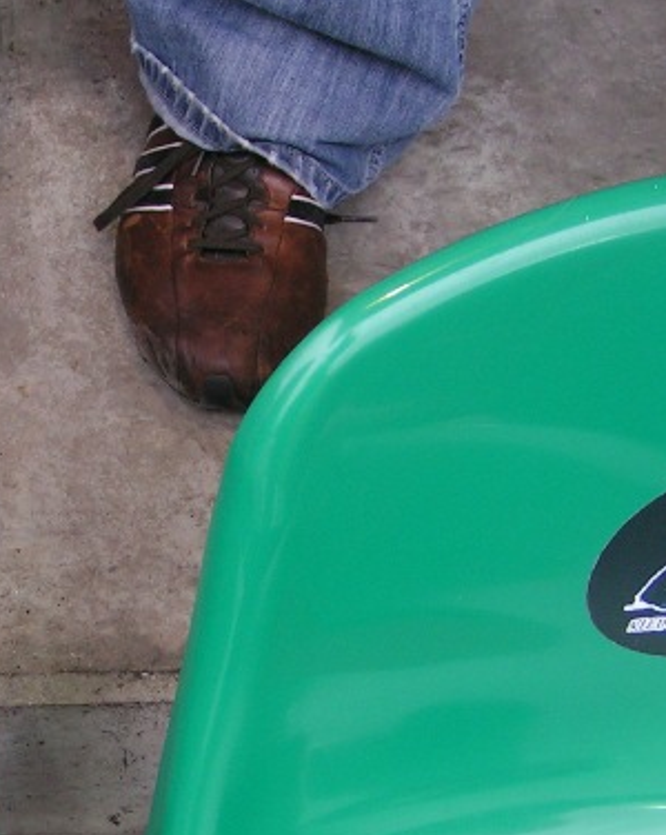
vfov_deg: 23.9
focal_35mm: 79
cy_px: 626
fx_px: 1950
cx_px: 47
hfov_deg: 19.0
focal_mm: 5.8
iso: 80
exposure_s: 1/40
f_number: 2.8
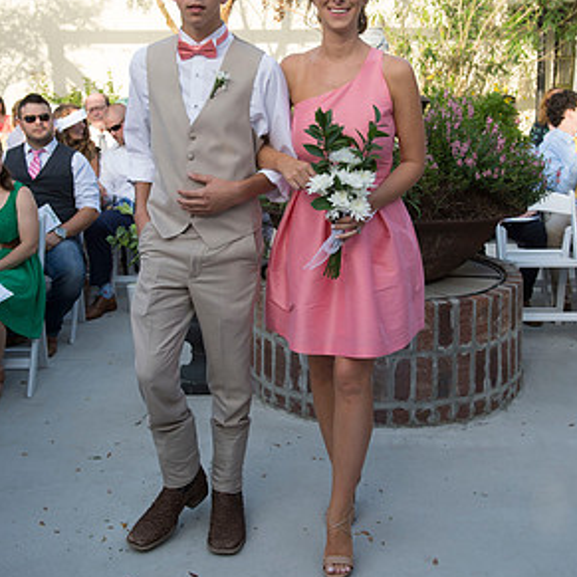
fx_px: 867
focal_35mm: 46
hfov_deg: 36.8
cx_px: 292
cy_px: 240
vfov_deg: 36.7
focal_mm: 35
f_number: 5.6
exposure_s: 1/640
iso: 500
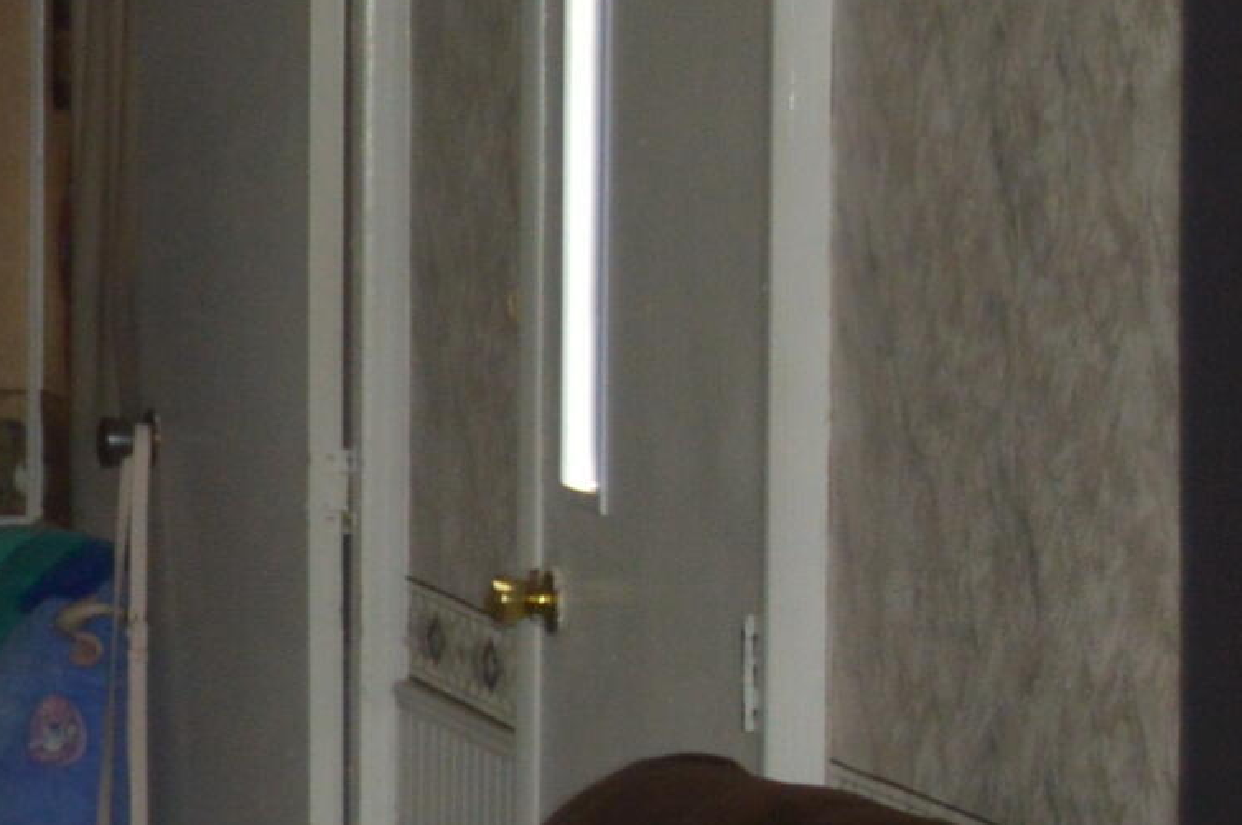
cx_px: -1176
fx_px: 7202
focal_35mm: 209
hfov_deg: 9.3
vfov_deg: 6.6
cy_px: 566
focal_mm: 35
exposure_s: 1/60
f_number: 4.5
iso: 800
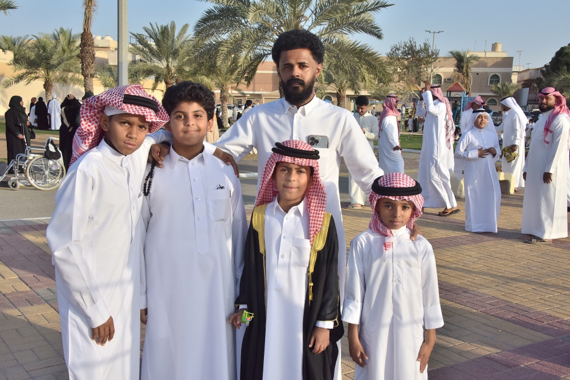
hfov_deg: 46.4
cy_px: 190
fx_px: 665
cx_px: 285
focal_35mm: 42
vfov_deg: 31.9
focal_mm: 42
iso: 500
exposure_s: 1/640
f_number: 13
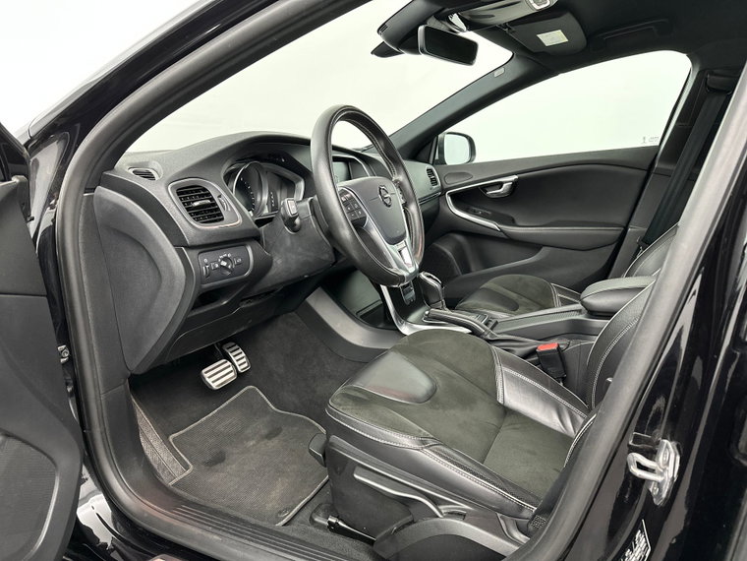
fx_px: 518
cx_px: 374
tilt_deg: -14.9
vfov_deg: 56.8
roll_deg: +0.3
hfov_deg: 71.6
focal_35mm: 24
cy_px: 280
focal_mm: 6.86
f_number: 1.78
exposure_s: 1/50
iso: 500
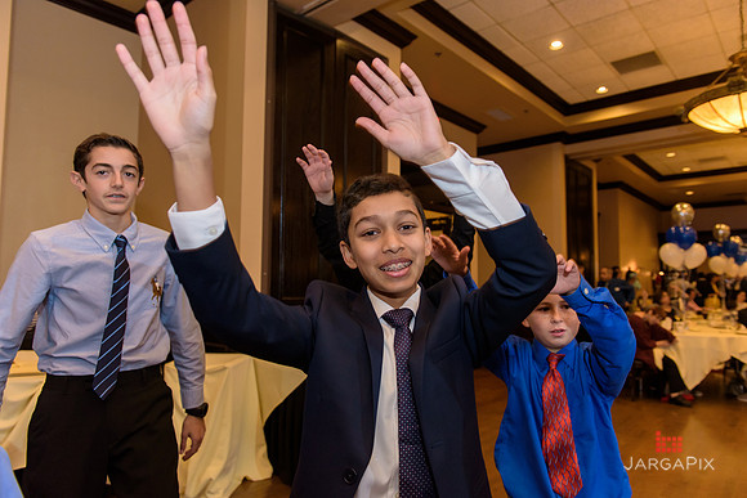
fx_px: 498
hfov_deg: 73.7
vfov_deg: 53.2
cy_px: 249
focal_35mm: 24
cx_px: 374
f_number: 3.2
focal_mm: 24
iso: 1600
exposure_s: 1/125
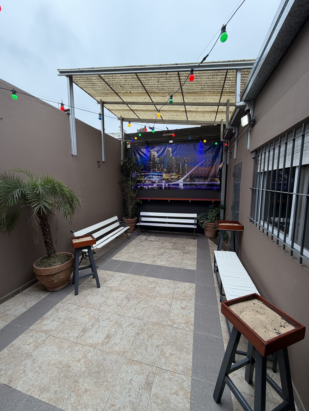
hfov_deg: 85.7
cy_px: 206
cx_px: 154
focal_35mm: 14
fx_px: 167
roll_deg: +0.3
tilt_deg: -7.8
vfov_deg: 102.1
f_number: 2.2
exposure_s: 1/100
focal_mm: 2.22
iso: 64
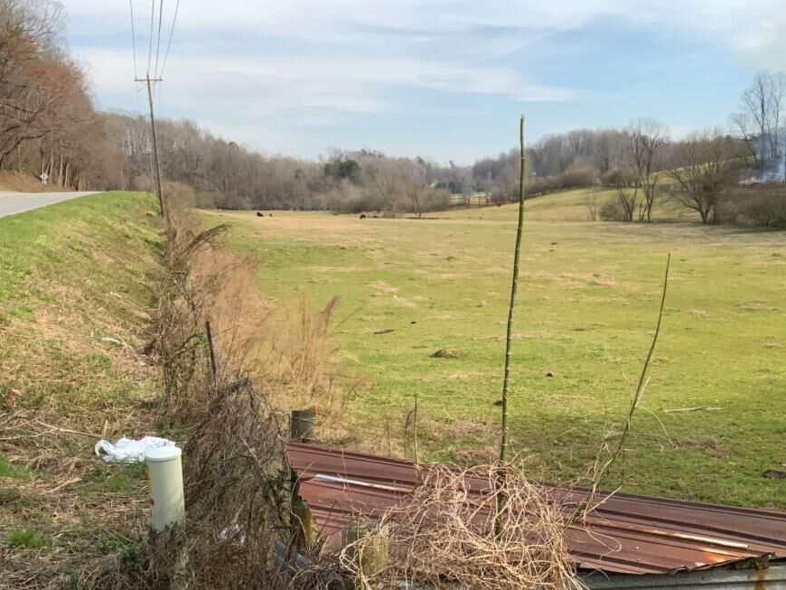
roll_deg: +1.0
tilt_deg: -10.8
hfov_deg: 46.0
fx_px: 909
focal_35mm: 40
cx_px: 529
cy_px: 351
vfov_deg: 35.9
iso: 16
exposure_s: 1/842
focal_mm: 3
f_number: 1.8
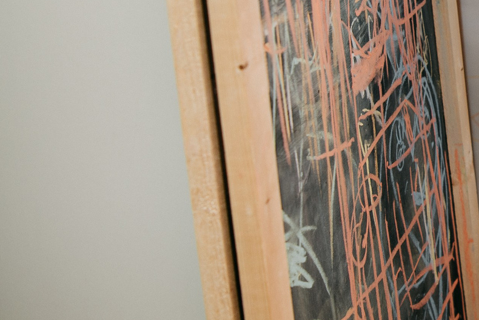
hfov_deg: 19.5
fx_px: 1251
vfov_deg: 14.1
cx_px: 669
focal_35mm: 94
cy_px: -58
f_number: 3.5
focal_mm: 29
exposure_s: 1/160
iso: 125
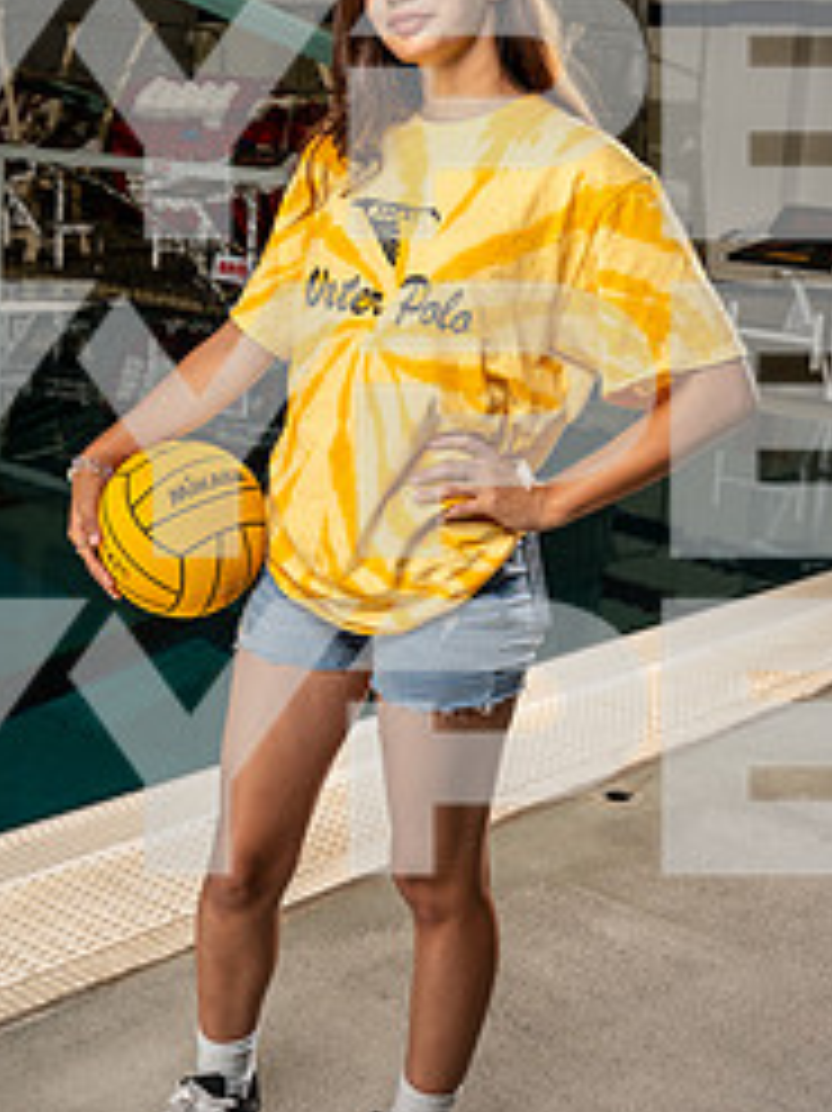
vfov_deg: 34.2
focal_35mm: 56
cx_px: 306
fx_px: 1796
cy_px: 423
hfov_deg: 26.0
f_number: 5.6
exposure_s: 1/250
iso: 320
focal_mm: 32
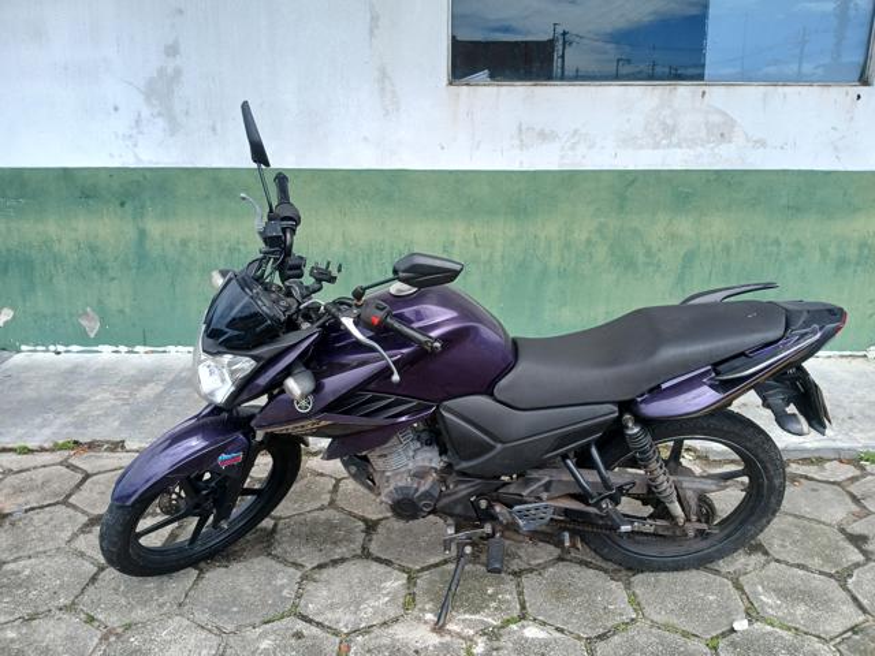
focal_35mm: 26
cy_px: 328
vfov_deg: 53.1
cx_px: 438
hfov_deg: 67.3
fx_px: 657
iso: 20
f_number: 1.8
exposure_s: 1/309
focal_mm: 3.98
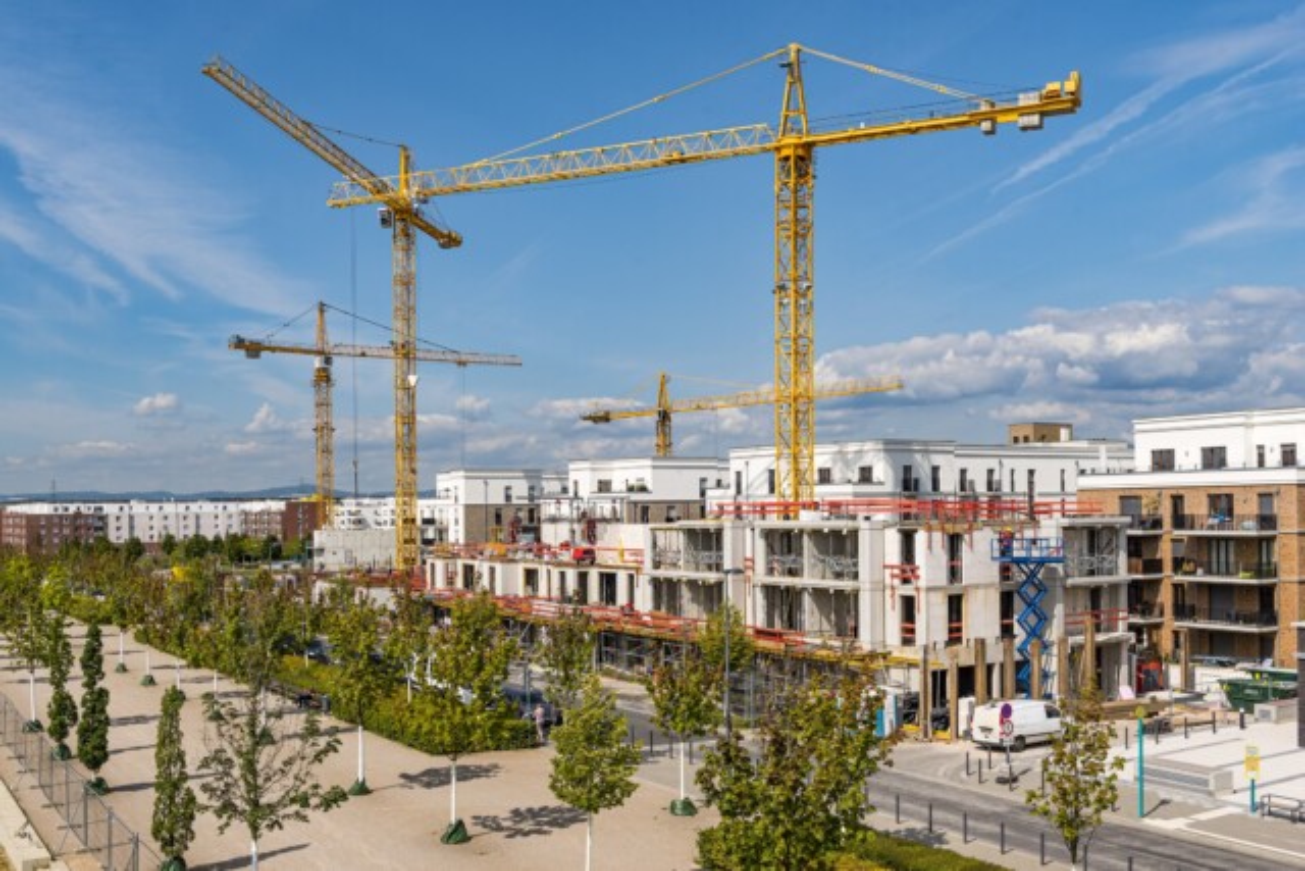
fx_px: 1269
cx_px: 652
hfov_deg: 54.4
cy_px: 436
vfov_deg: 37.9
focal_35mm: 35
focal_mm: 35
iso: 100
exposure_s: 1/320
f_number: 10
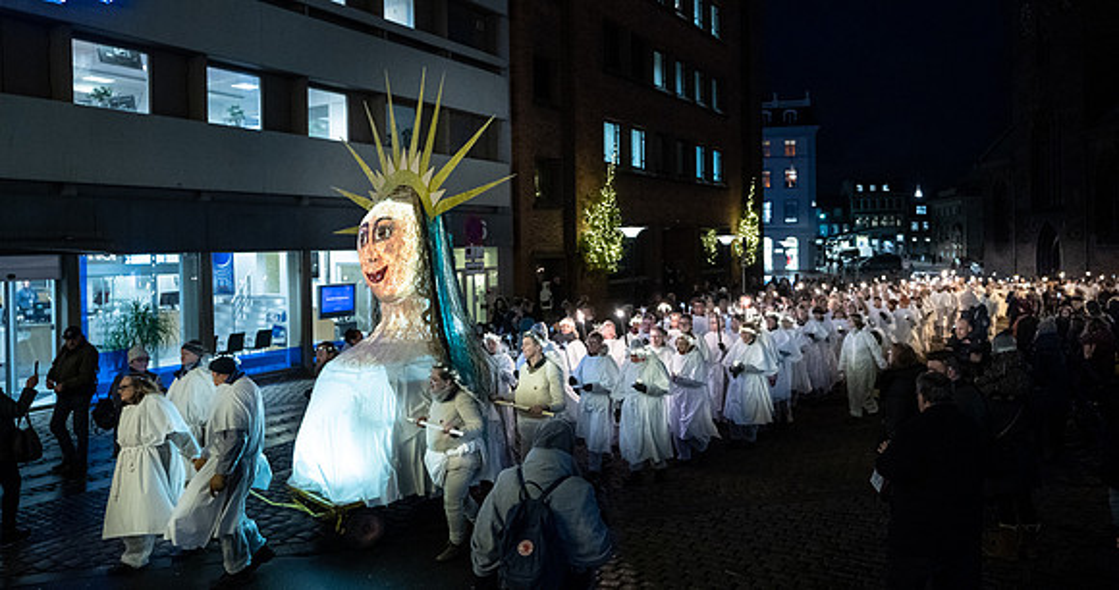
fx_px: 790
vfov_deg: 40.9
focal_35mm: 27
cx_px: 560
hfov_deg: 70.6
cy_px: 249
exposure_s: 1/125
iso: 2500
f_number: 2.8
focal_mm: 25
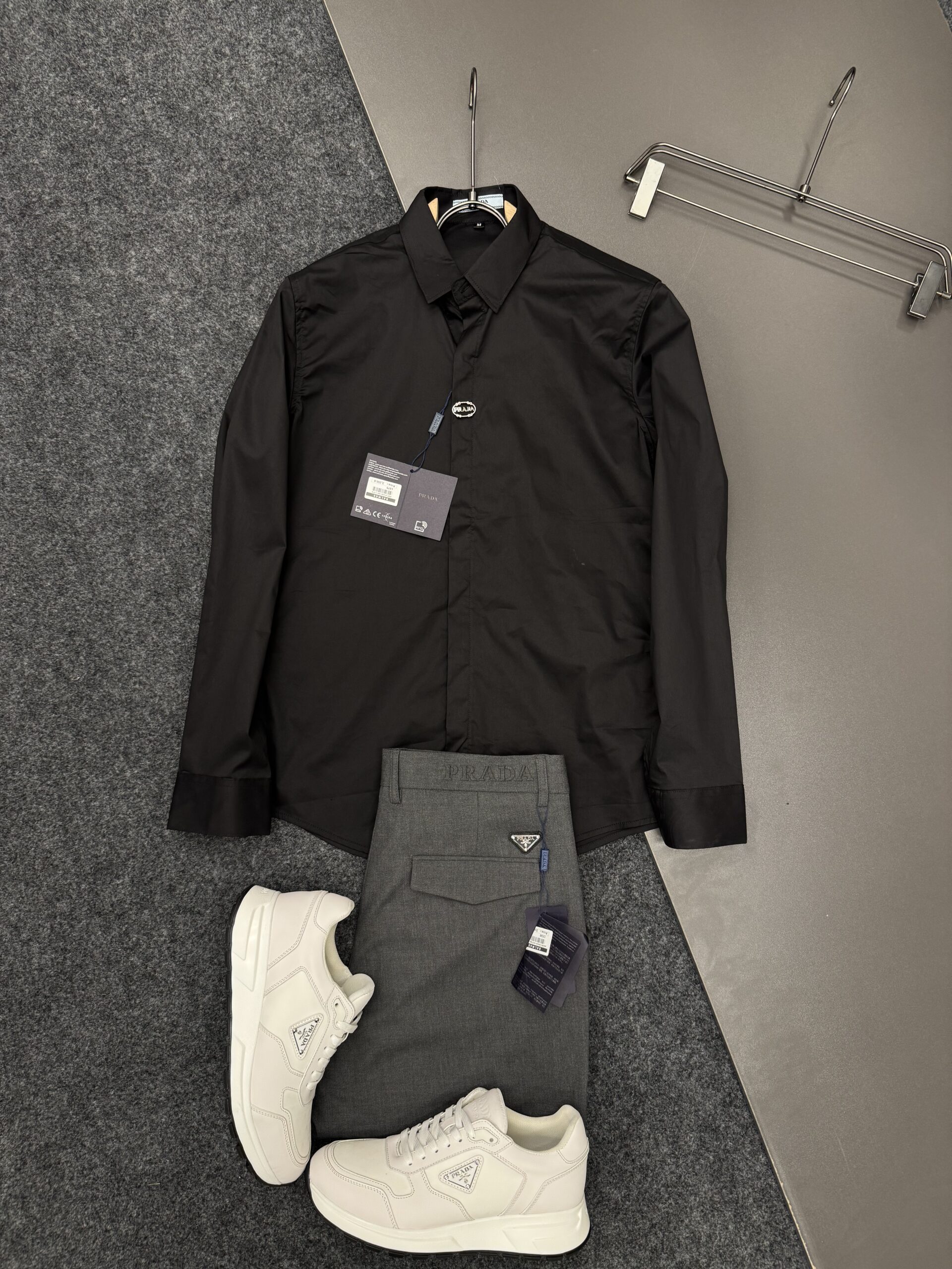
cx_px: 476
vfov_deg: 71.6
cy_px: 634
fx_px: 880
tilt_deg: -84.2
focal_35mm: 24
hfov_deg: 56.8
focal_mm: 6.76
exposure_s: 1/50
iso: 160
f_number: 1.78
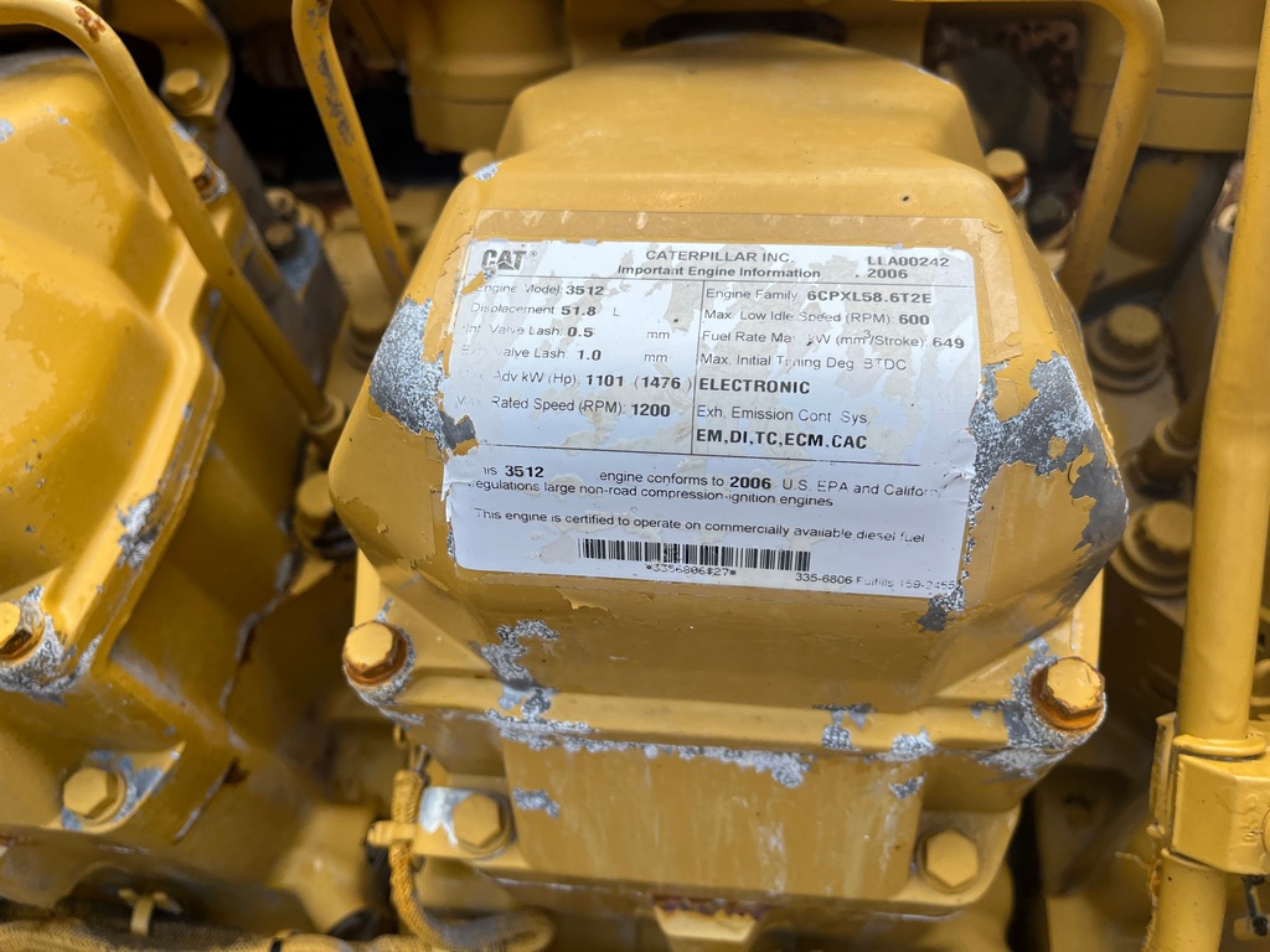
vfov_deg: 53.1
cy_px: 476
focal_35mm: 26
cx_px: 635
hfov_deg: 67.3
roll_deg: +3.5
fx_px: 954
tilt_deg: -27.5
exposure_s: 1/1832
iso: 50
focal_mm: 5.1
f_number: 1.6
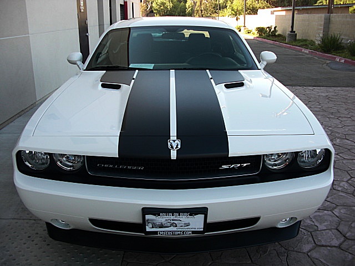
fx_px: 369
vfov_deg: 39.7
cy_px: 133
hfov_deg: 51.4
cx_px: 178
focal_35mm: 36
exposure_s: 1/160
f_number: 2.8
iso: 50
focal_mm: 6.3
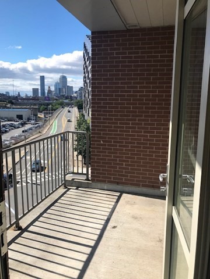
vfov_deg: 63.4
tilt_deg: -9.2
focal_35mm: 28
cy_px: 140
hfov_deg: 49.7
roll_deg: -1.1
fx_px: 226
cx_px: 105
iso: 20
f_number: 1.8
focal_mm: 3.99
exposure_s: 1/2179
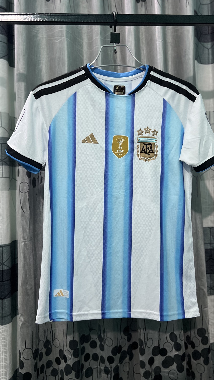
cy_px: 171
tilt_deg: +2.0
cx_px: 122
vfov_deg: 52.7
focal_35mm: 38
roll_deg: +2.9
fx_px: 383
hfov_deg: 31.2
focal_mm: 5.7
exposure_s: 1/50
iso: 200
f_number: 1.5
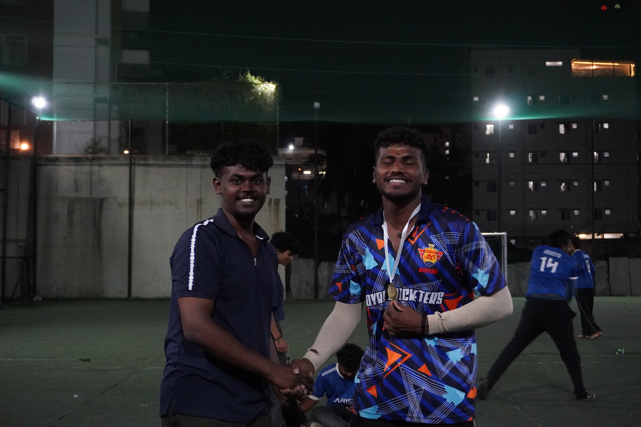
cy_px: 214
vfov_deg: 25.8
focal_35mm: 52
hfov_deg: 37.9
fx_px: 935
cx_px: 320
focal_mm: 35
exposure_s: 1/80
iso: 5000
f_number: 5.6
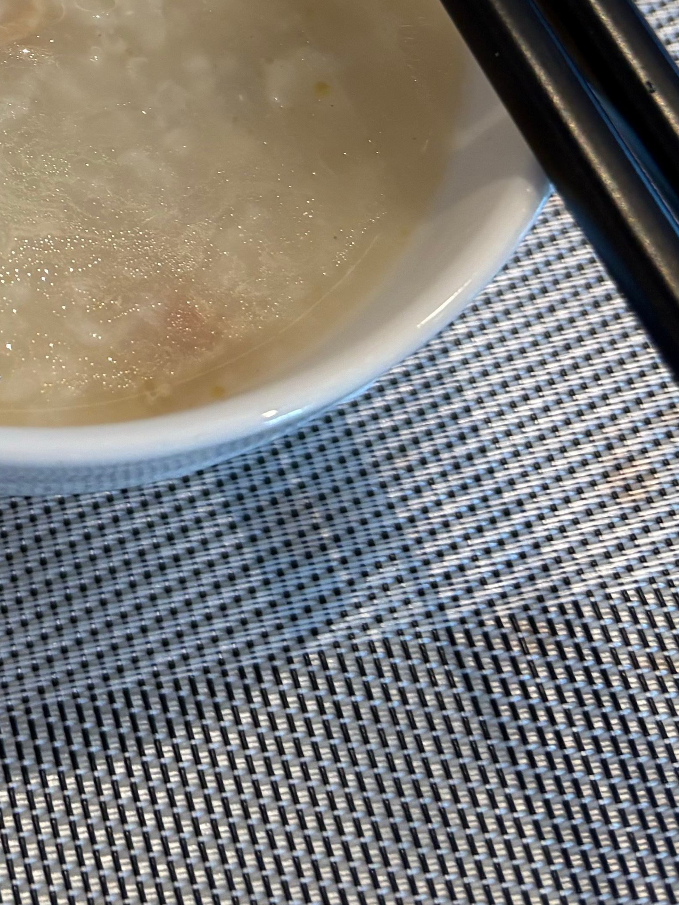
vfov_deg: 25.7
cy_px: -94
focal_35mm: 70
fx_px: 1831
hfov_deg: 19.5
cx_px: -184
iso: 80
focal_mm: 5.96
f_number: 1.6
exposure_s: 1/50
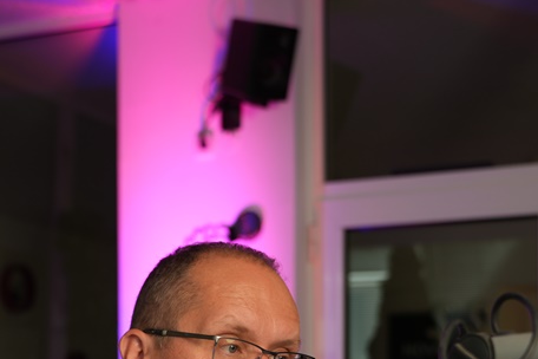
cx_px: 175
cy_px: 391
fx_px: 1181
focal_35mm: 79
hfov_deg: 25.5
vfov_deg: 16.8
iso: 100
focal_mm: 36
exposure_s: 1/50
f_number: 2.8
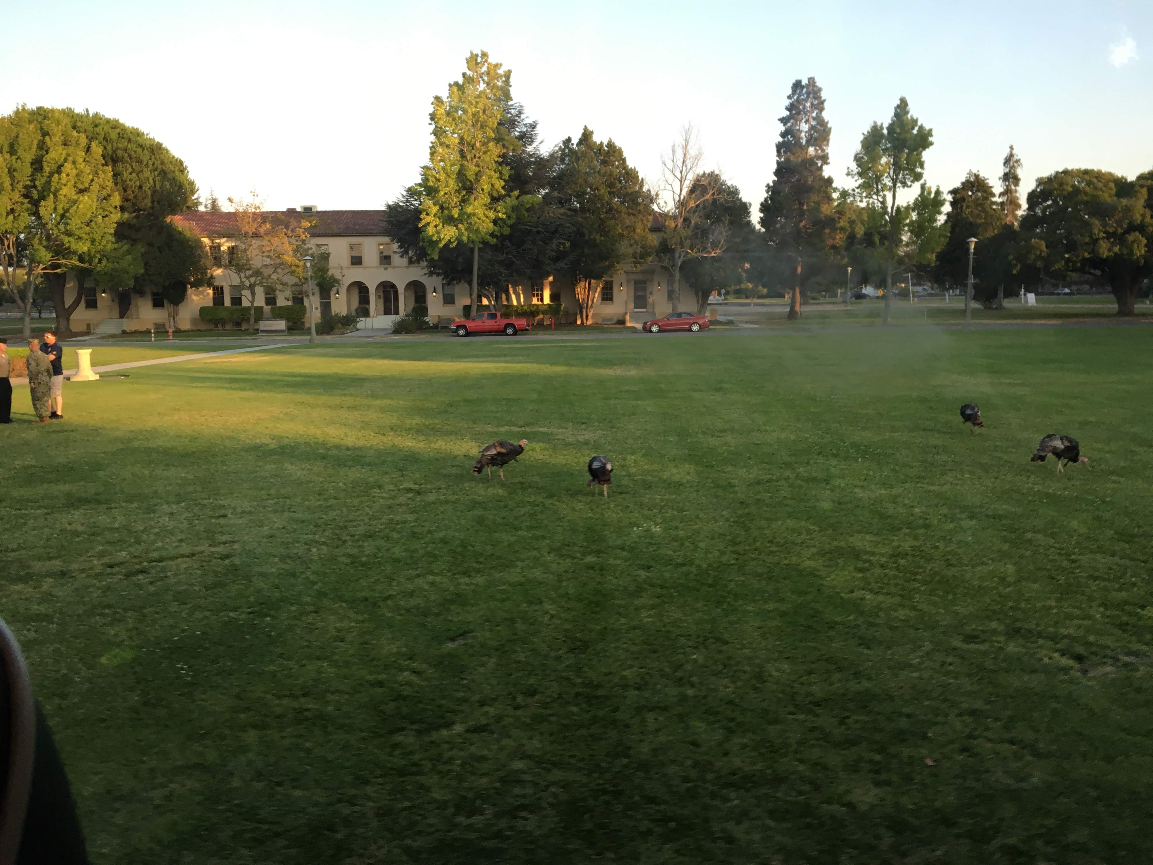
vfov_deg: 48.2
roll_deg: +2.4
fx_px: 966
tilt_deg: -9.6
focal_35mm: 29
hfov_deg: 61.7
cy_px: 432
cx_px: 576
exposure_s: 1/30
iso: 50
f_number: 2.2
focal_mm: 4.15
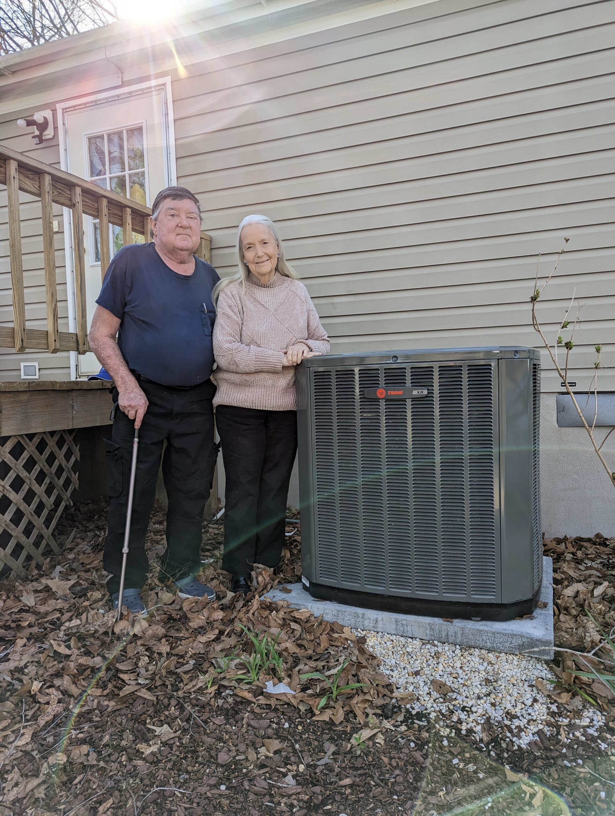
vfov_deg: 71.5
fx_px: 567
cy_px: 408
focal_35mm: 24
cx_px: 308
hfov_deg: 56.9
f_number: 1.85
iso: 26
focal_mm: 6.81
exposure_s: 1/347
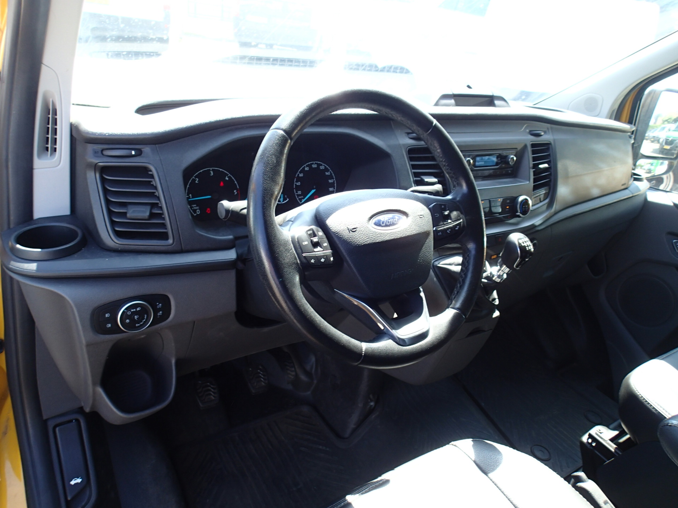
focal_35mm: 25
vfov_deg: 54.9
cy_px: 254
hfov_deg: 69.4
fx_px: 490
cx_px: 339
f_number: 2.8
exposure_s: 1/100
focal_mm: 4.5
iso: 100
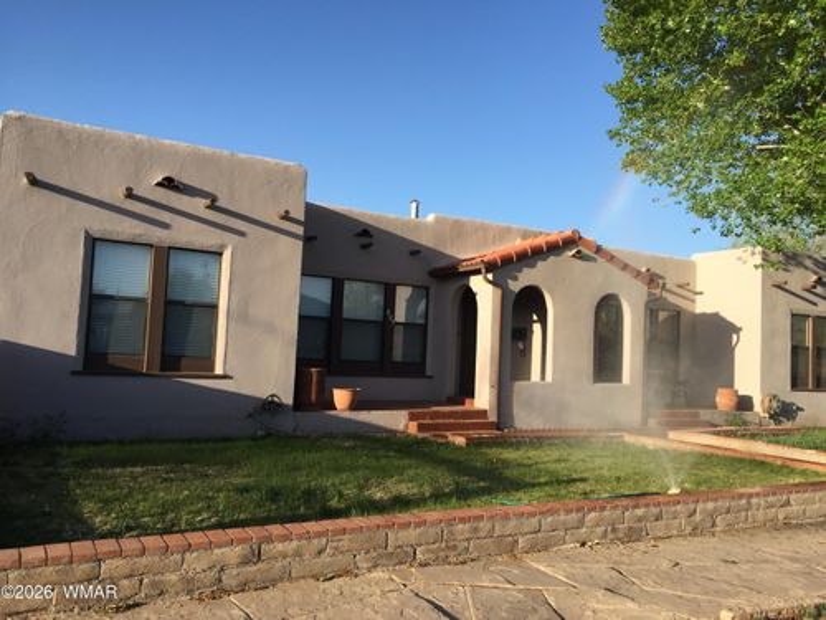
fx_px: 692
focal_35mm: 29
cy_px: 310
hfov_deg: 61.7
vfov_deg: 48.2
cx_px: 413
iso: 32
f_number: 2.2
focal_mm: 4.15
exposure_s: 1/1014
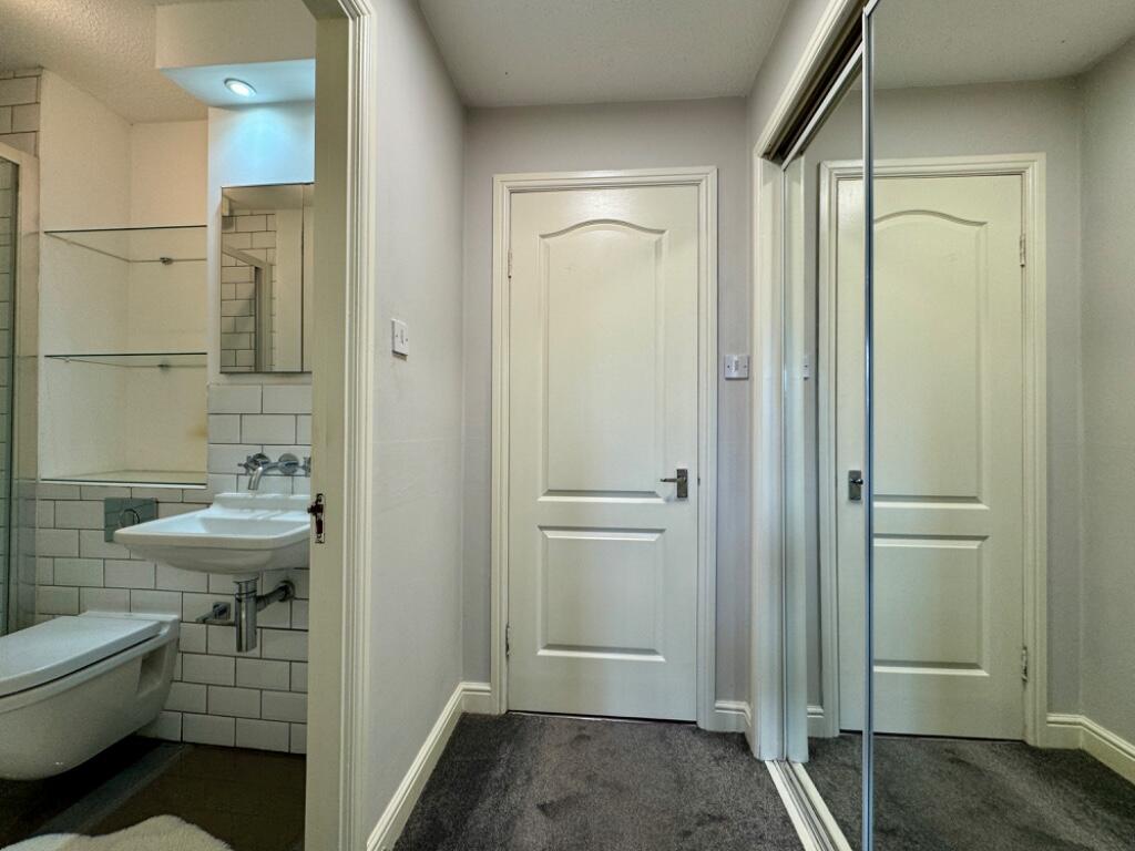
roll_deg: +0.2
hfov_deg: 102.1
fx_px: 459
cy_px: 426
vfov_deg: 85.7
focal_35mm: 14
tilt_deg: +0.2
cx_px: 568
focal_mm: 2.22
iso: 80
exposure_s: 1/100
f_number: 2.2
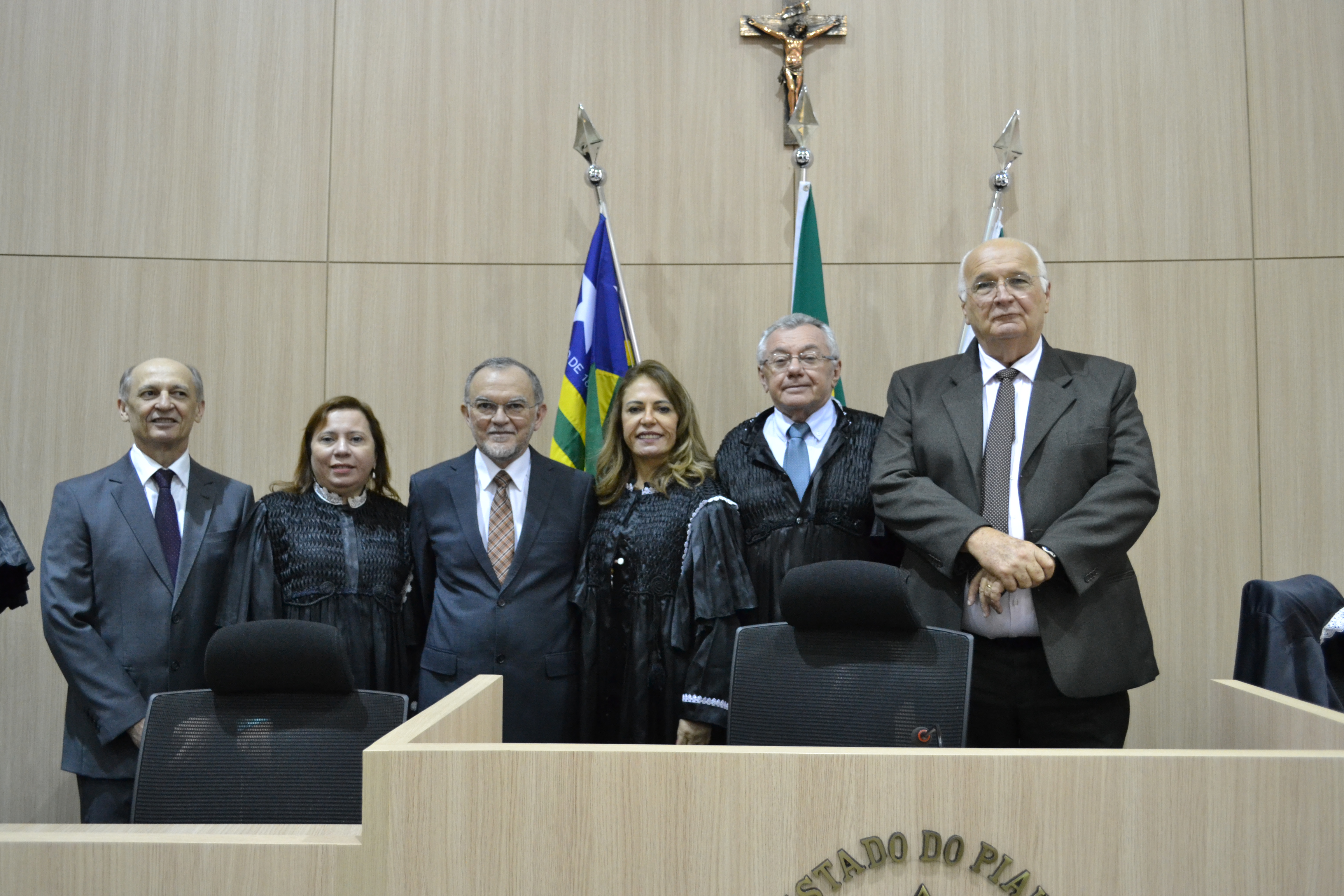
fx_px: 1232
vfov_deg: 40.0
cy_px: 448
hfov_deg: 57.2
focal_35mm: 33
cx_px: 672
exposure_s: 1/30
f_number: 4.5
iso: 1600
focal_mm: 22
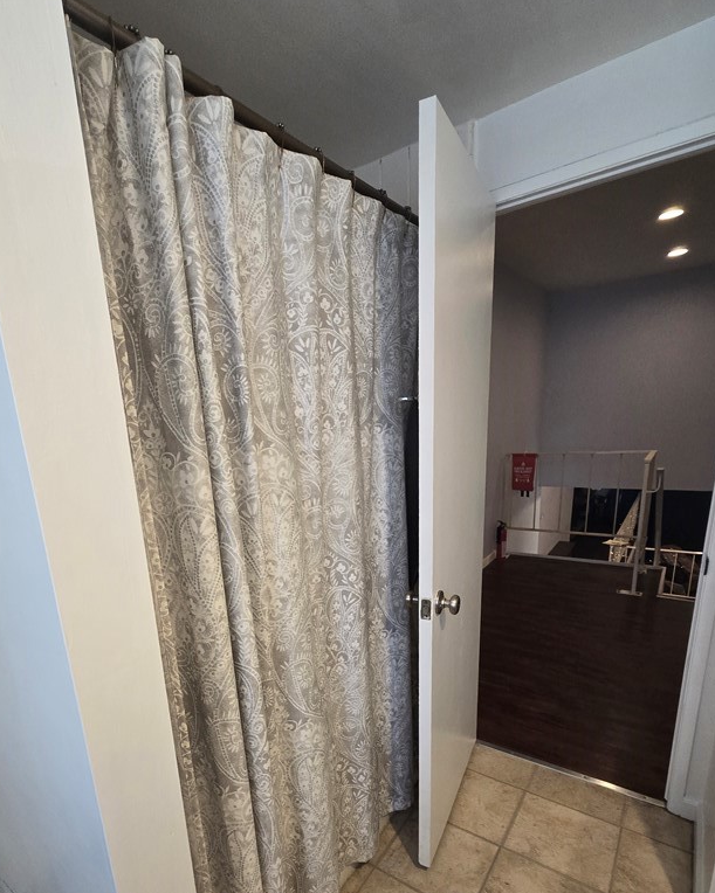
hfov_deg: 76.2
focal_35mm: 17
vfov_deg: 88.0
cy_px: 555
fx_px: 450
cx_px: 289
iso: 250
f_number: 2.2
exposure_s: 1/60
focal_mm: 2.2
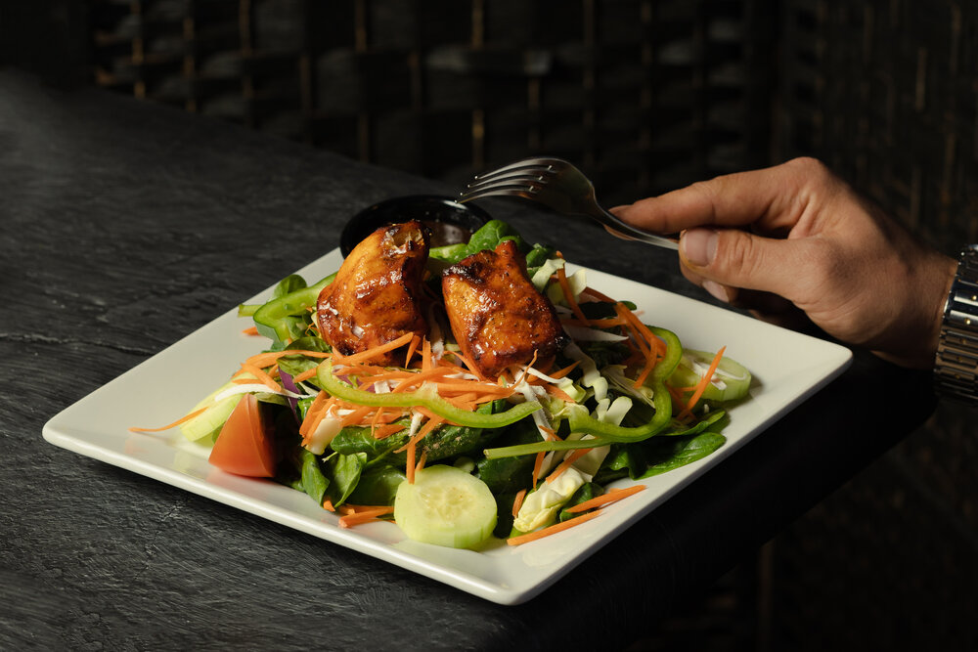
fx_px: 3450
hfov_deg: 16.1
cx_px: 489
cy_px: 326
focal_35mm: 127
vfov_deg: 10.8
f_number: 6.3
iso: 200
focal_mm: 85
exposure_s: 1/160
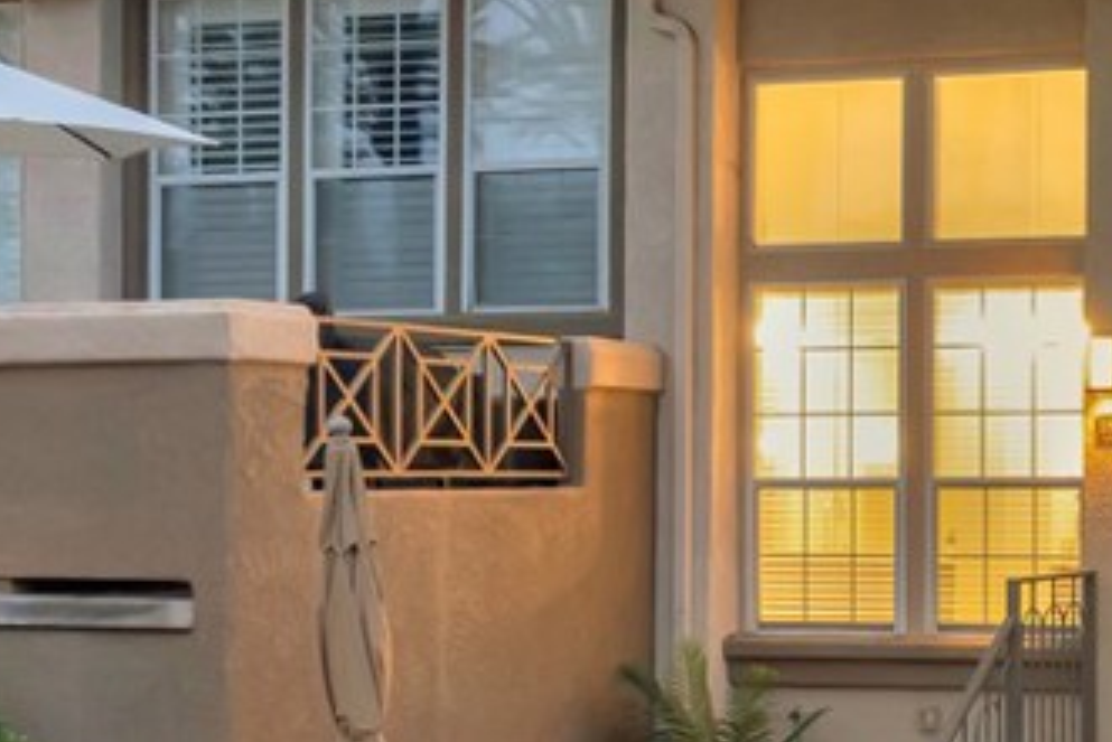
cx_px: 1505
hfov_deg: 25.0
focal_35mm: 68
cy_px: 423
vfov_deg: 20.0
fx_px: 2101
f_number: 2.8
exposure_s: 1/8
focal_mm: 8.38
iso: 550
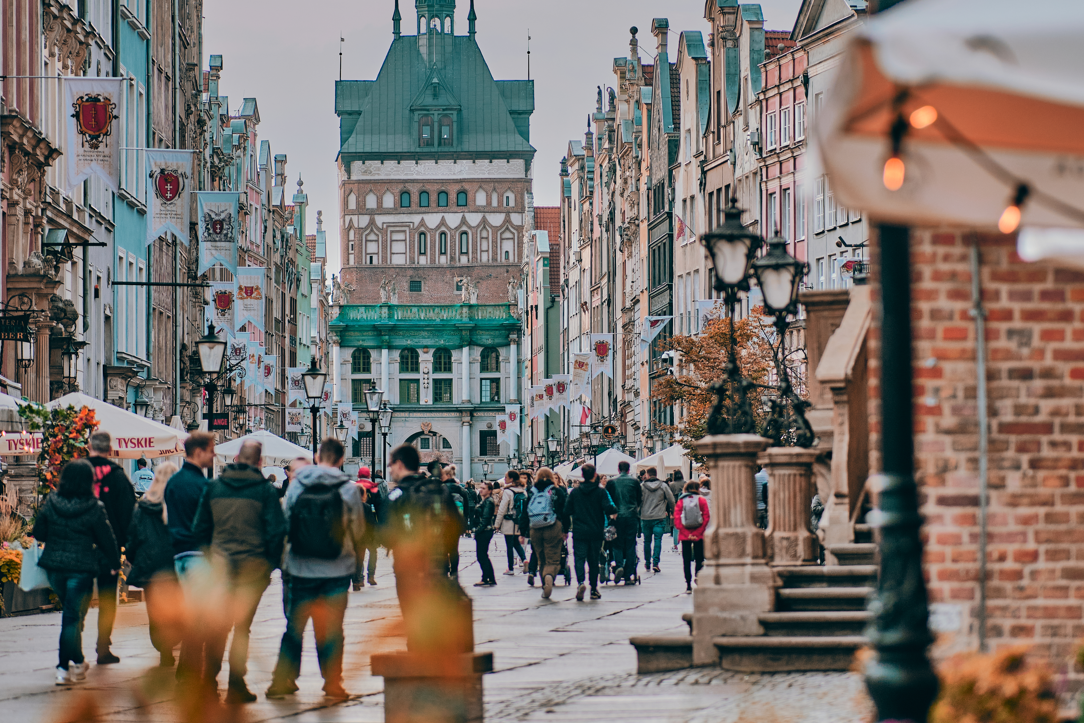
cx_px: 579
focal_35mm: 161
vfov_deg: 8.5
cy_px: 302
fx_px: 4848
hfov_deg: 12.8
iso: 250
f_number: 2
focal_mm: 85
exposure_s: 1/2500
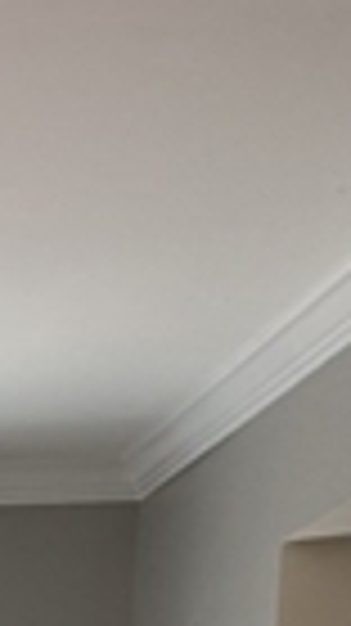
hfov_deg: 6.9
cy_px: 1297
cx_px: -927
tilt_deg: -7.2
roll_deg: -0.2
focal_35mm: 144
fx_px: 2387
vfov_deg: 12.8
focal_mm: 6.76
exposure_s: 1/150
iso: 100
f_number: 1.78
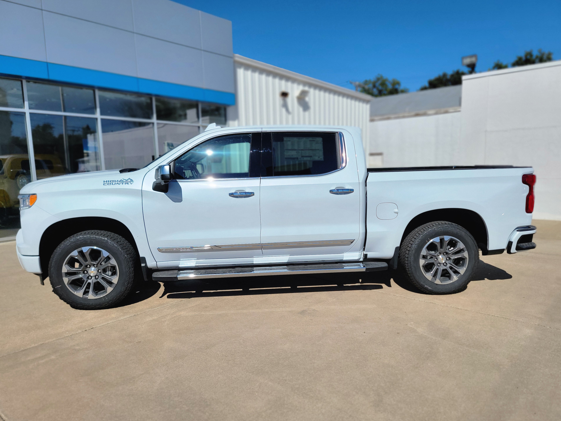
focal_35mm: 25
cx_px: 281
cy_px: 216
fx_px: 405
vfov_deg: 54.9
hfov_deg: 69.4
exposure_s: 1/2271
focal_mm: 6.7
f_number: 1.8
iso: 16
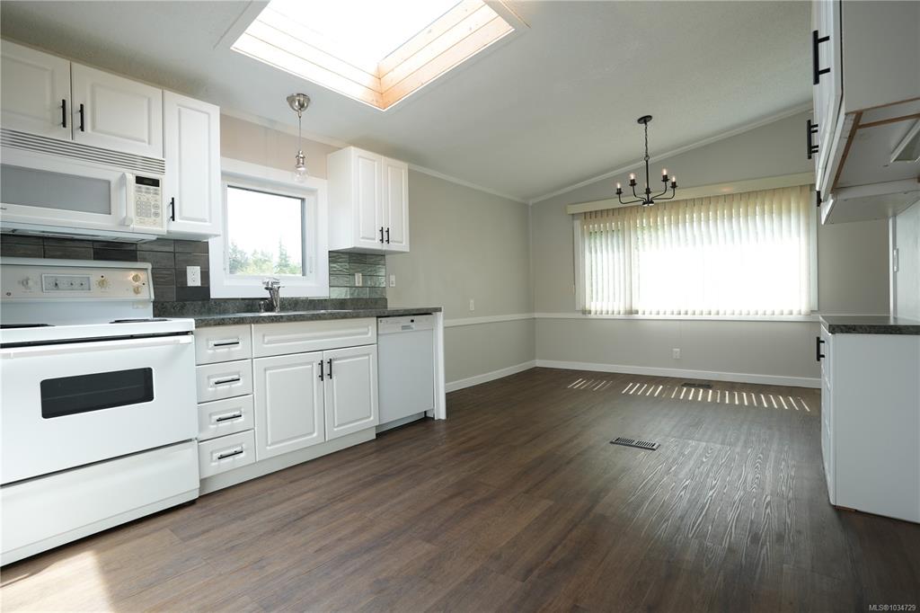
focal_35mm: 17
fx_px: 434
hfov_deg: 93.3
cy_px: 306
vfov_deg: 70.4
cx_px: 460
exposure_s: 1/160
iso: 500
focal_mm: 17
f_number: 4
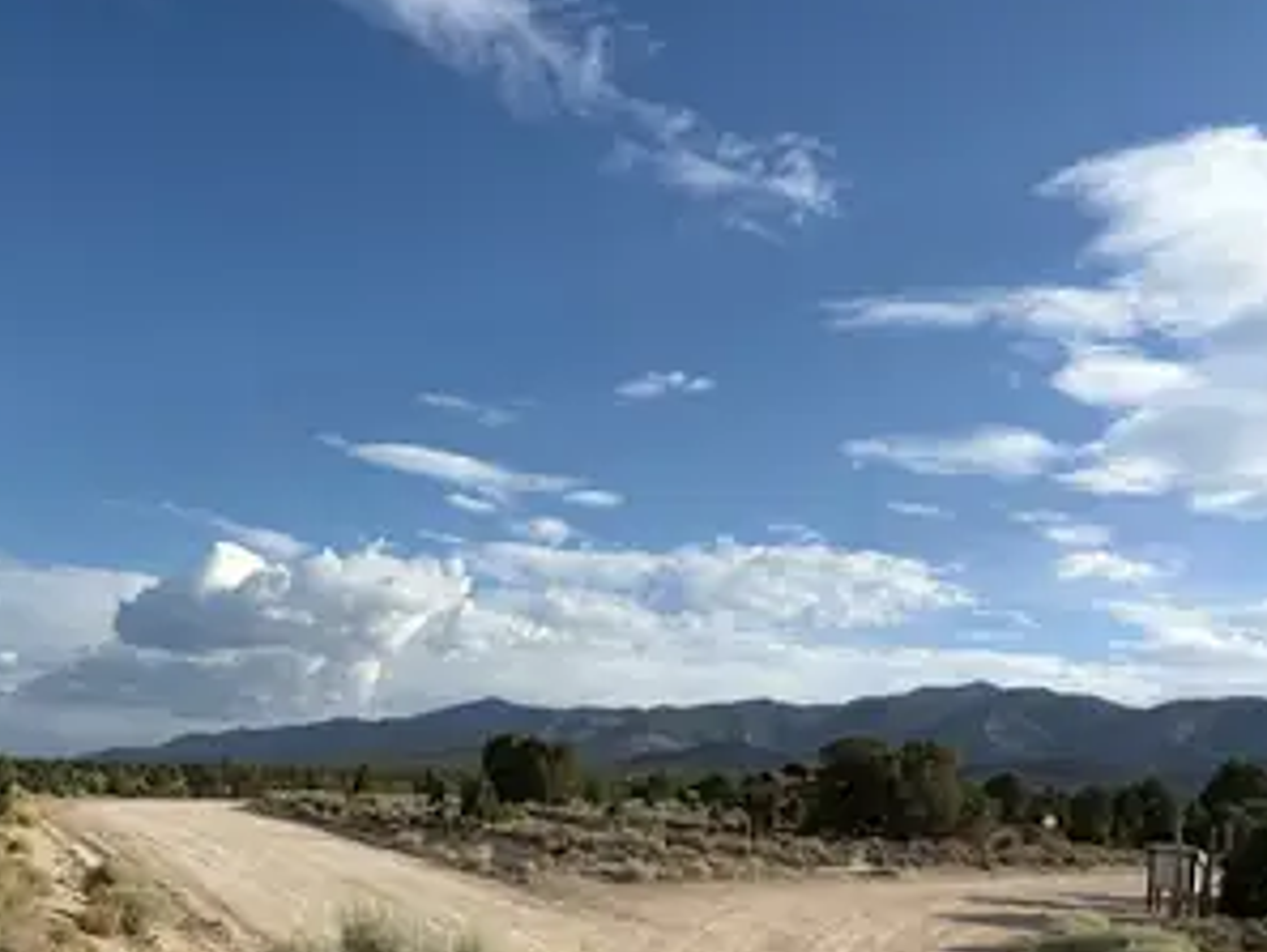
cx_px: 461
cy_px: 602
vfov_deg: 40.4
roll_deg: +2.5
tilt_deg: +8.0
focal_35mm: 35
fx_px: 1282
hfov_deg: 51.9
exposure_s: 1/4329
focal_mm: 5.96
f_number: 1.6
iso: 50
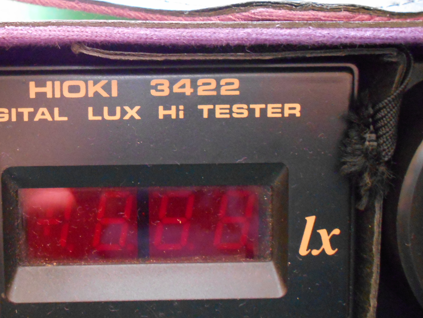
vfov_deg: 35.0
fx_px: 501
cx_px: 141
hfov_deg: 45.1
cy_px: 119
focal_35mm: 41
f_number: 3.4
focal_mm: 5.1
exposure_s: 1/10
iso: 800
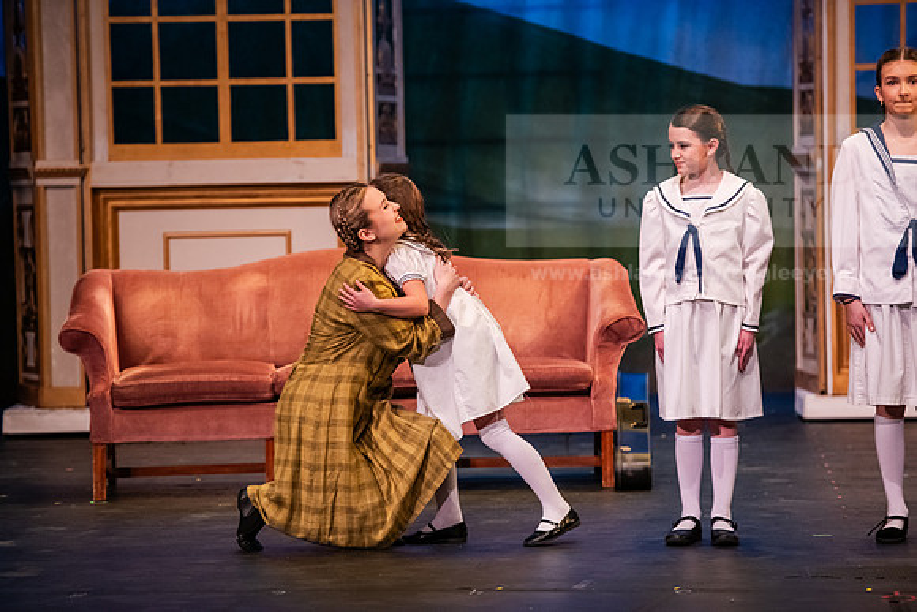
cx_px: 458
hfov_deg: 12.8
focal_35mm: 160
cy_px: 306
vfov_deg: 8.6
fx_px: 4076
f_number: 3.2
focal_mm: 160
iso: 2500
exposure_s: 1/200
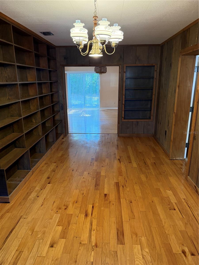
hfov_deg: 56.8
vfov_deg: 71.6
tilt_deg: -16.2
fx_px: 184
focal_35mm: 24
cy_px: 132
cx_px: 100
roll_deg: -0.3
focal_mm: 6.76
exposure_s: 1/60
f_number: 1.78
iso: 400
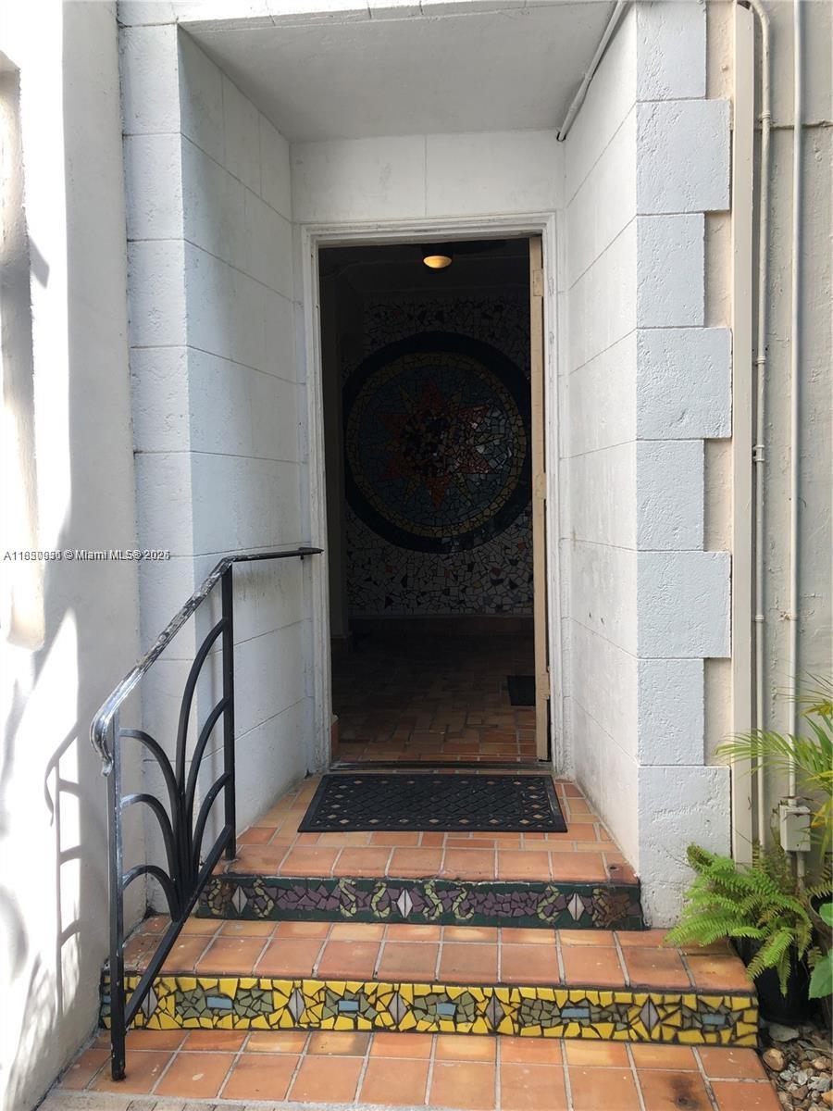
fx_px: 898
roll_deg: +0.2
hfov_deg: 49.7
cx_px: 416
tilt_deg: -2.3
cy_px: 556
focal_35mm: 28
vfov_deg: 63.4
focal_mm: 3.99
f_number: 1.8
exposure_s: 1/264
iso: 20
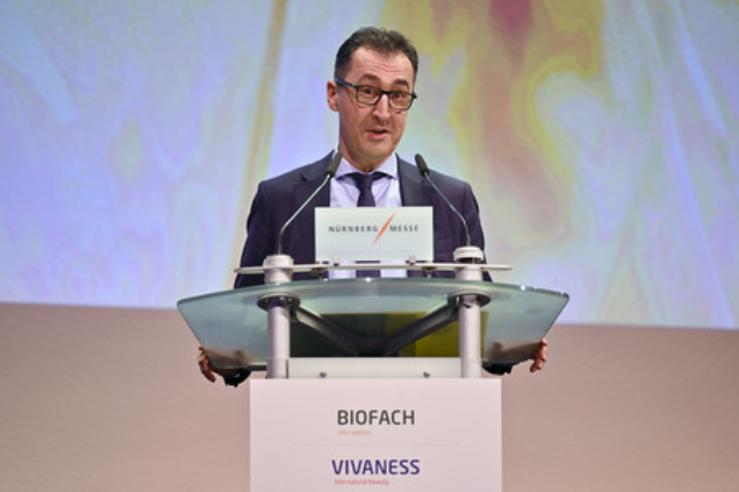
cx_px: 370
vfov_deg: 6.9
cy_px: 246
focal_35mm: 200
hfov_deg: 10.3
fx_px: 4102
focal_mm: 200
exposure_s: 1/500
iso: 800
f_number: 2.8
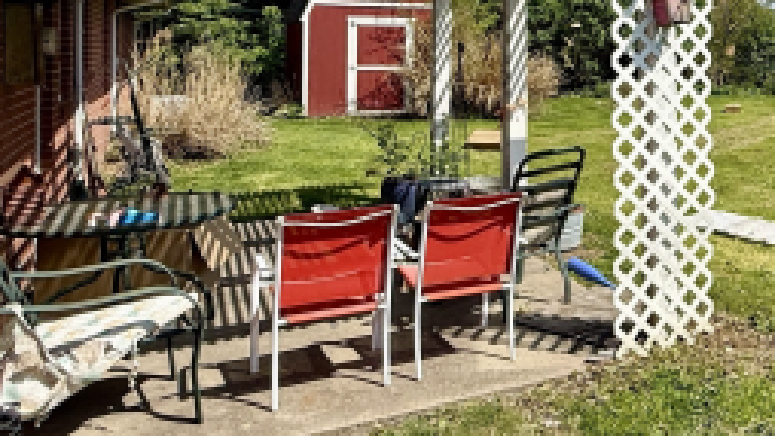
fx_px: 822
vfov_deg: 28.4
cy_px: 34
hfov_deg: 45.1
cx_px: 719
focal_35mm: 40
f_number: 2.2
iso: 50
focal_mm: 2.22
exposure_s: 1/2717
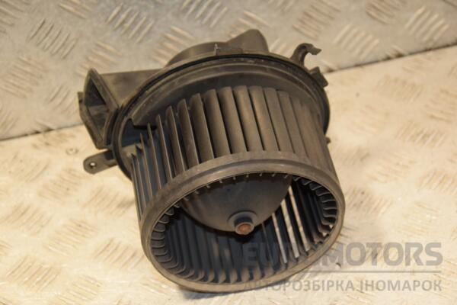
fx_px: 1257
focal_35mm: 99
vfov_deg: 13.8
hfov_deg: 20.6
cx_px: 228
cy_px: 152
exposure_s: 1/160
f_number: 5.3
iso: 800
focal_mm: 66
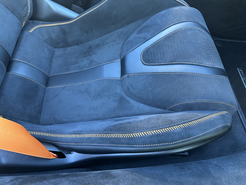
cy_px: 92
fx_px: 171
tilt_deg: -56.0
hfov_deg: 71.6
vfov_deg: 56.8
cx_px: 123
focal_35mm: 24
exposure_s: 1/60
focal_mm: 6.86
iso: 500
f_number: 1.78
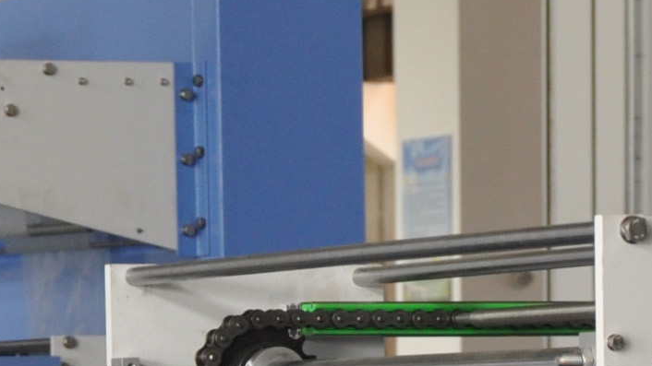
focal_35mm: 267
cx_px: 429
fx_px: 4616
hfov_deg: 8.1
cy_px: 726
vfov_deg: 4.5
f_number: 4
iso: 400
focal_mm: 28
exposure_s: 1/60
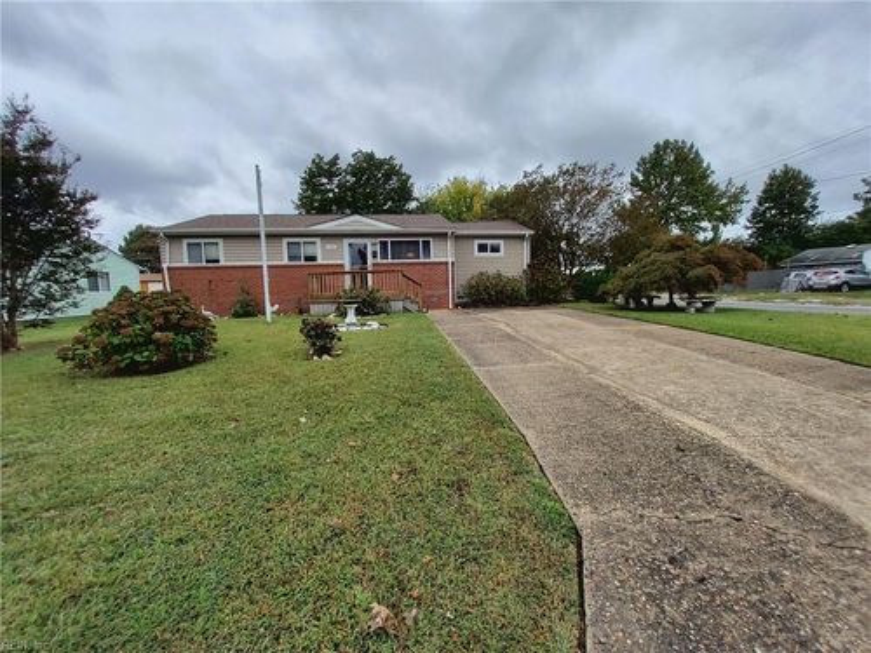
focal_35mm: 13
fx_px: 327
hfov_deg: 106.2
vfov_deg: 89.9
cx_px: 436
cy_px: 326
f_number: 2.2
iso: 50
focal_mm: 1.13
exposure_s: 1/850
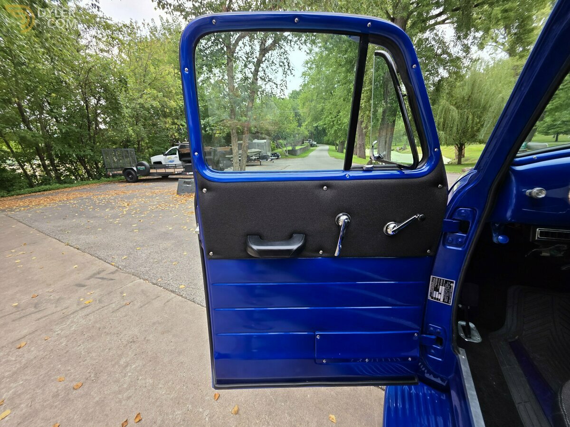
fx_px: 214
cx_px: 285
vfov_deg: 89.9
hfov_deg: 106.2
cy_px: 214
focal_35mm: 13
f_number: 1.9
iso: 100
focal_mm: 2.2
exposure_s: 1/719
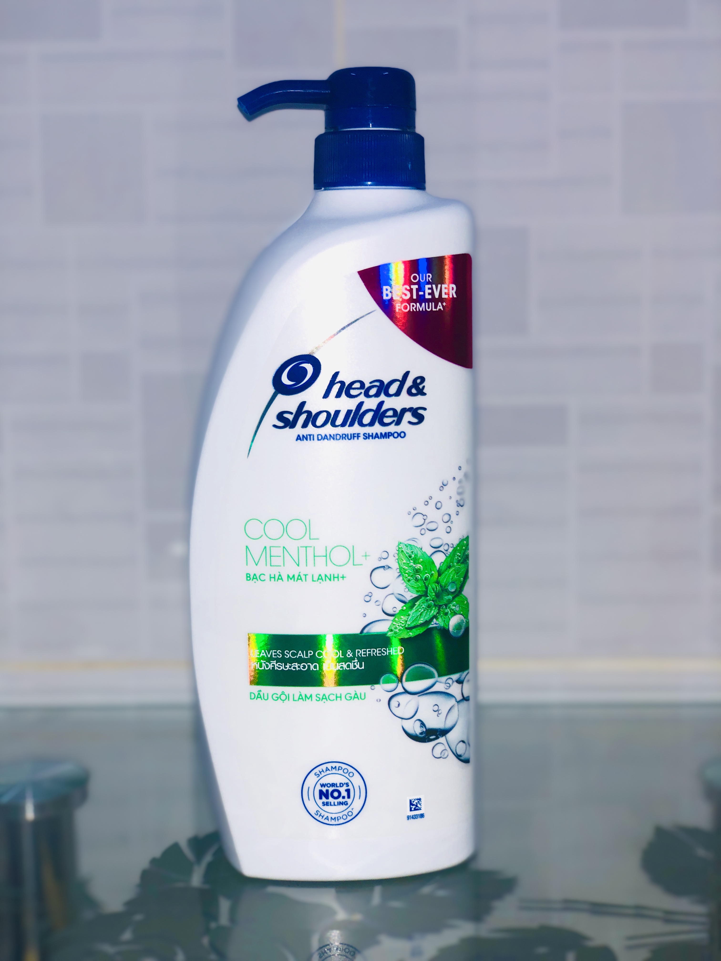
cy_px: 480
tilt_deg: -7.4
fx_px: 1444
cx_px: 360
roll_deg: +1.2
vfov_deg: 36.8
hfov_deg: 28.0
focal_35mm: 52
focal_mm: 6
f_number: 2.4
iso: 20
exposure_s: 1/33
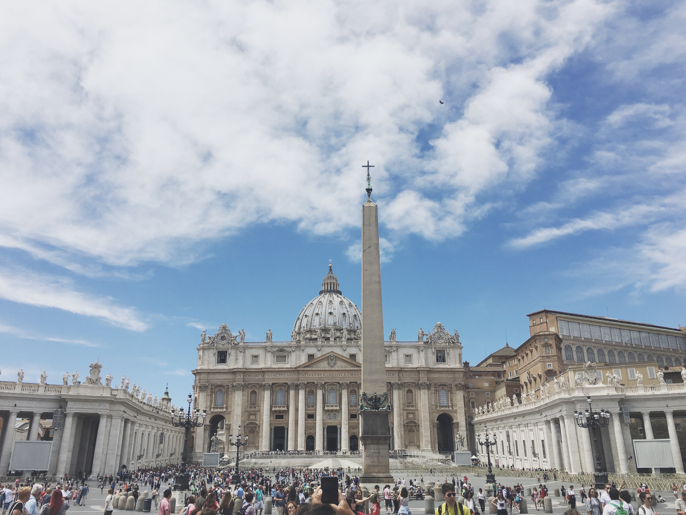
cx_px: 343
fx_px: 575
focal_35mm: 29
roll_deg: -0.2
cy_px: 258
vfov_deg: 48.2
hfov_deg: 61.7
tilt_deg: +19.6
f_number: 2.2
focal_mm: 4.15
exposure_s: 1/2747
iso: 25
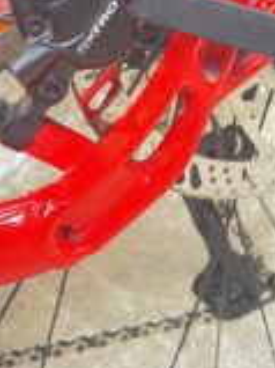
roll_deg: -1.1
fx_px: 626
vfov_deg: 30.9
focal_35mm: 59
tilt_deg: -30.6
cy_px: 23
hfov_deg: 24.2
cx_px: 236
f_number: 1.6
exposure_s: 1/91
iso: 125
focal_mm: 4.2
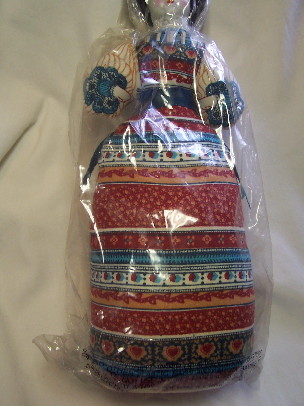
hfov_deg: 38.7
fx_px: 433
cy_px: 203
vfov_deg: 50.1
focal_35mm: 37
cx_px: 152
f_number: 2.8
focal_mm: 5.6
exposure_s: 1/45
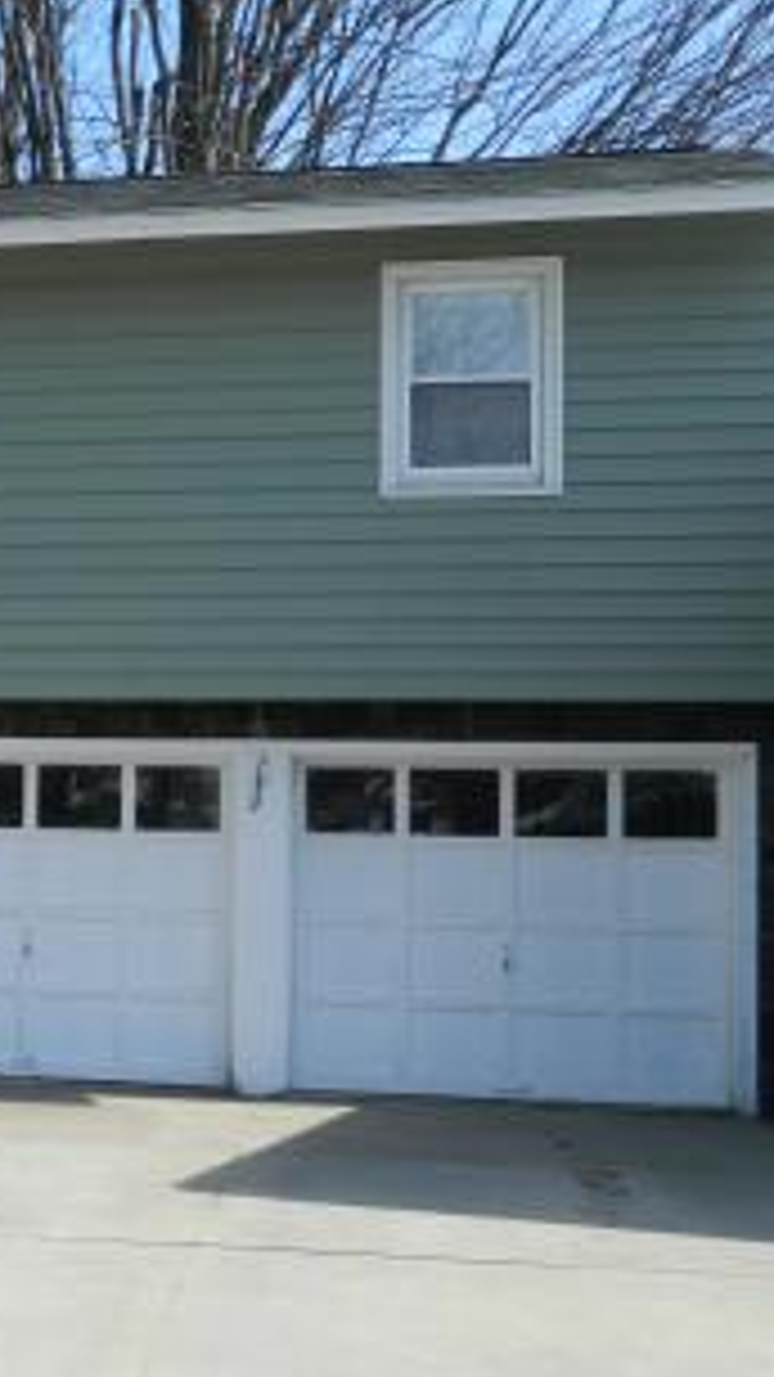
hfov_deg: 17.5
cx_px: -274
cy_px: 772
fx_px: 2336
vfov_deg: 32.8
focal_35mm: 64
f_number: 3.2
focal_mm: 5.6
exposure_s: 1/1000
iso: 110
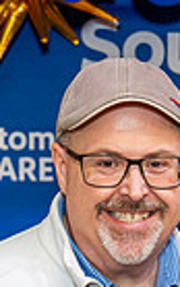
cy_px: 352
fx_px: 1364
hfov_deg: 7.5
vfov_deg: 11.8
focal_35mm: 174
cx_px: 232
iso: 1250
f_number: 4
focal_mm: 41
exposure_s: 1/160
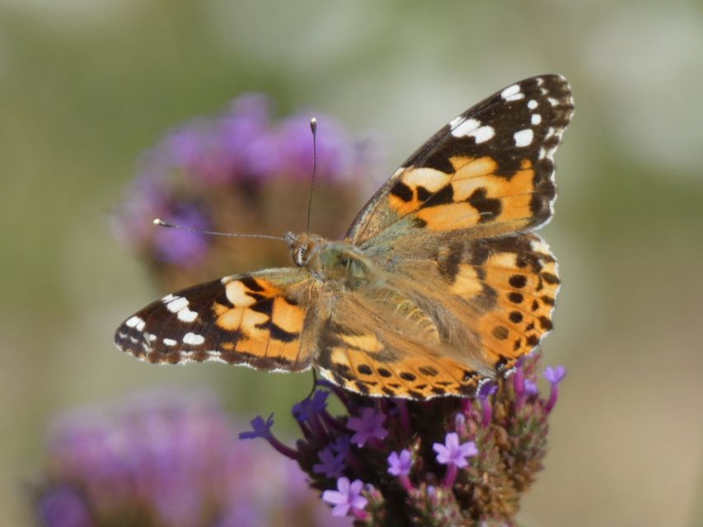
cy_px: 264
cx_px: 352
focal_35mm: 737
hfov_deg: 2.7
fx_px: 14969
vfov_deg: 2.0
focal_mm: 132.1
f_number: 5.6
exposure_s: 1/160
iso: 80
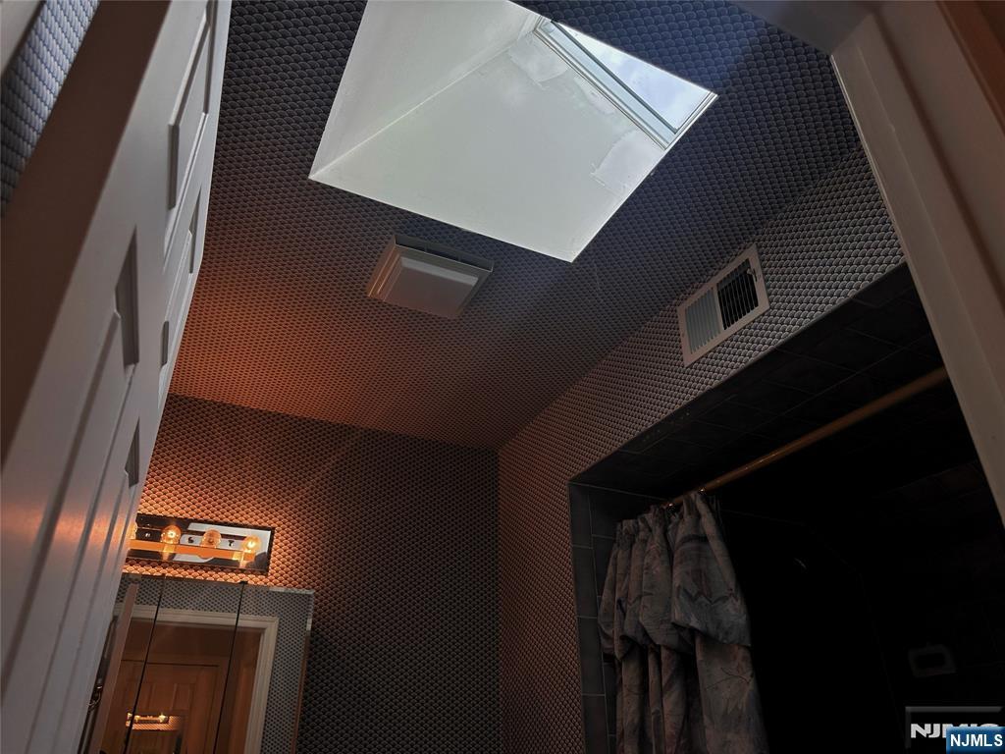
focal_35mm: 24
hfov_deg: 71.6
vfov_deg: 56.8
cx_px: 502
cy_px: 377
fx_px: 697
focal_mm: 6.86
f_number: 1.78
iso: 80
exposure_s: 1/604
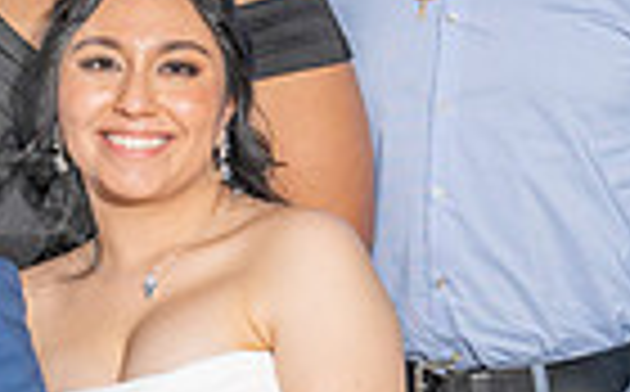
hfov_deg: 10.2
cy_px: 128
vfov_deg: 6.6
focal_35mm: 199
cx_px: -284
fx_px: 3411
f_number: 5.6
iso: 800
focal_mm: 47
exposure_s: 1/160
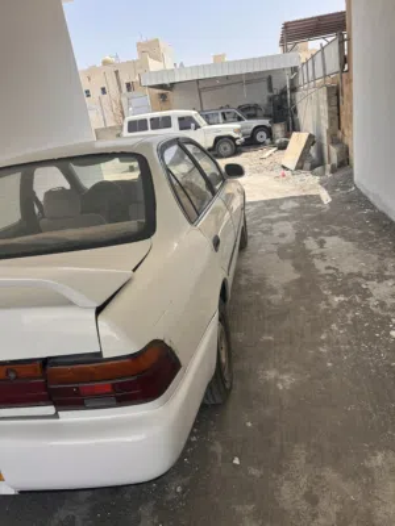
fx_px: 396
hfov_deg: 53.1
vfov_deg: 67.3
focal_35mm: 26
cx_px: 198
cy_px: 263
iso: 50
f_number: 1.5
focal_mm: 5.7
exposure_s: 1/1597
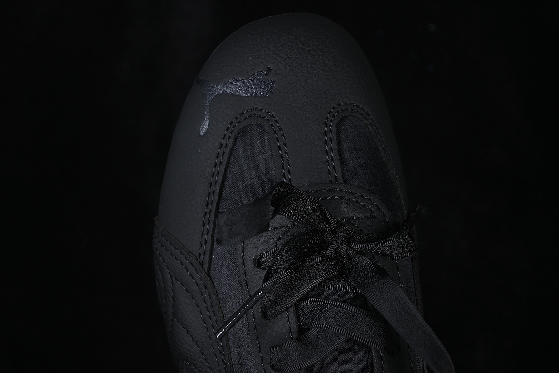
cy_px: 186
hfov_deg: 27.0
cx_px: 280
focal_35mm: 75
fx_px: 1164
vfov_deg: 18.2
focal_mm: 50
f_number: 6.3
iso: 160
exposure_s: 1/60
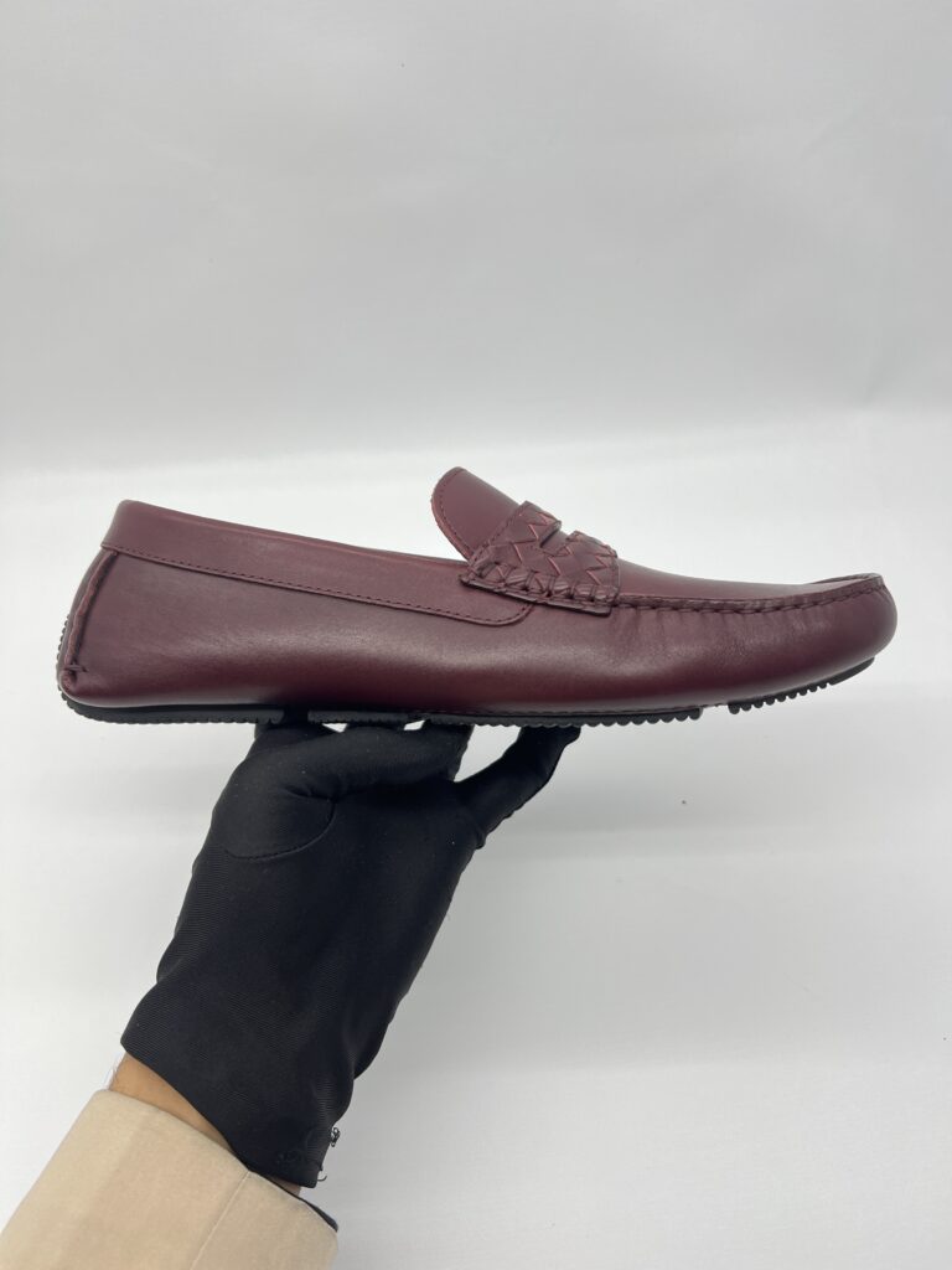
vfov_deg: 67.3
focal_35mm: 26
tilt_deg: -41.2
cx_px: 476
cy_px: 635
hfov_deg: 53.1
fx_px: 953
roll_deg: +3.7
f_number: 1.5
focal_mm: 5.7
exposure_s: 1/108
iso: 32
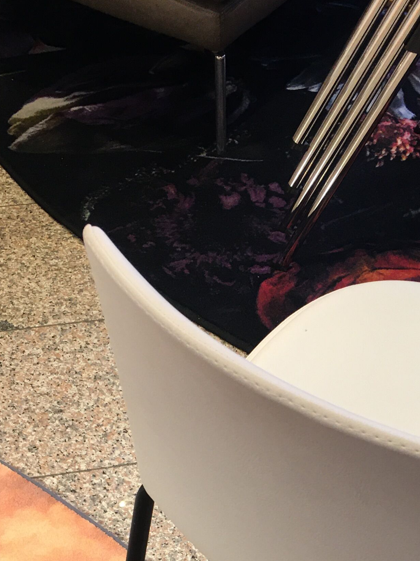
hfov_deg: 20.6
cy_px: 658
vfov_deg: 24.9
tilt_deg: -53.5
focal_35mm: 71
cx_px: 292
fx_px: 1149
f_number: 2.2
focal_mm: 4.15
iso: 32
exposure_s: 1/17
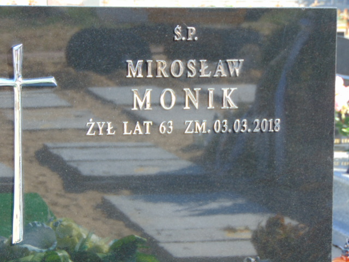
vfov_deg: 11.1
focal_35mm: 133
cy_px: 131
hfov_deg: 14.8
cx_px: 174
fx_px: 1341
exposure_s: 1/160
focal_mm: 23.9
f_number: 4
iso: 80
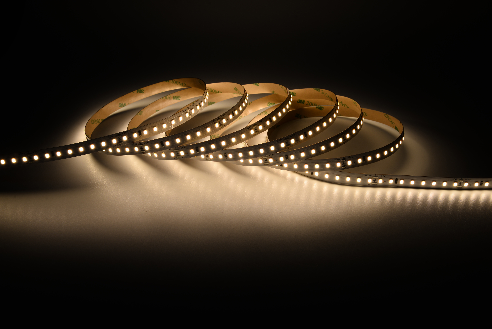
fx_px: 547
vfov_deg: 33.4
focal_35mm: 40
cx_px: 246
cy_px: 164
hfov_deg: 48.4
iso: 100
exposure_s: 1/100
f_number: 13
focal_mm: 40
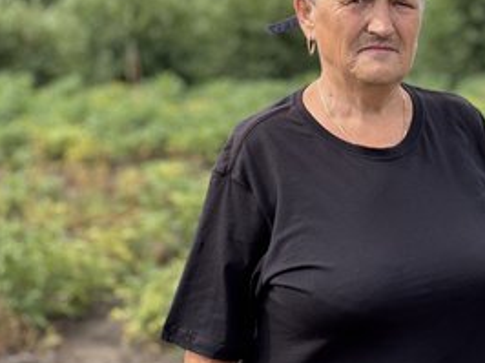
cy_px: 137
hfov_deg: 17.0
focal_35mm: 116
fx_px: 1624
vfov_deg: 12.7
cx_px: 301
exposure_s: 1/226
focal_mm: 9
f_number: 2.8
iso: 25
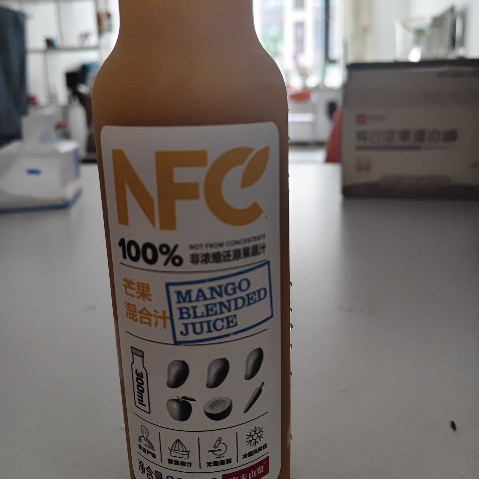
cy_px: 200
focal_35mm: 28
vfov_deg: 57.0
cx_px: 240
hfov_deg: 57.3
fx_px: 438
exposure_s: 1/100
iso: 251
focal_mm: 5.56
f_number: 1.88
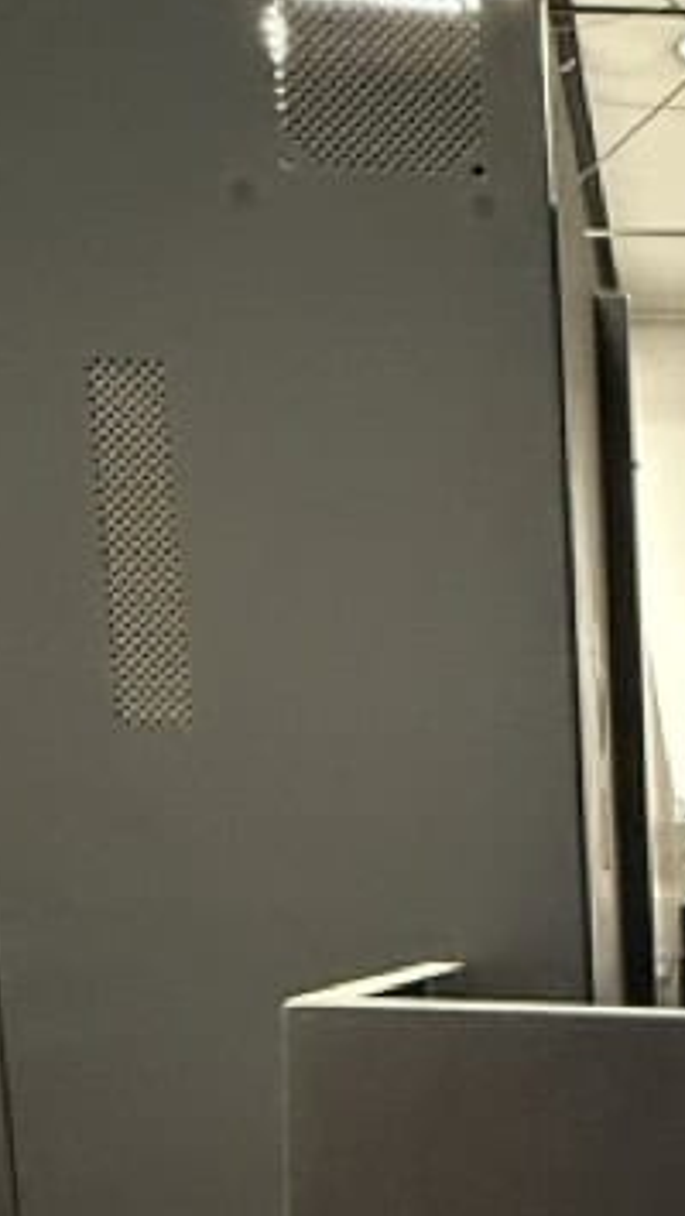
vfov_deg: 34.9
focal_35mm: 55
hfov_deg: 19.2
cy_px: 1171
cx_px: 1014
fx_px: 1774
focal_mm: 2.2
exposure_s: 1/60
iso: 1000
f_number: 2.2
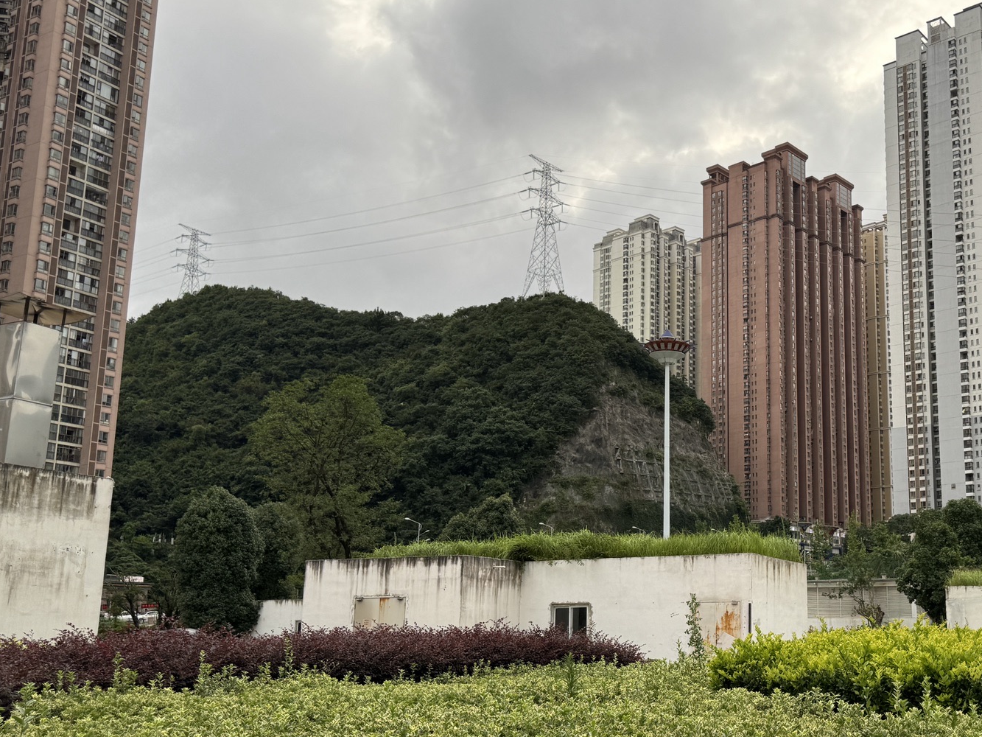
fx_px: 1021
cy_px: 456
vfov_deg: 39.4
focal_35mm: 36
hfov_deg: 49.7
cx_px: 709
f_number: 1.78
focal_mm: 6.76
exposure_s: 1/402
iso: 80
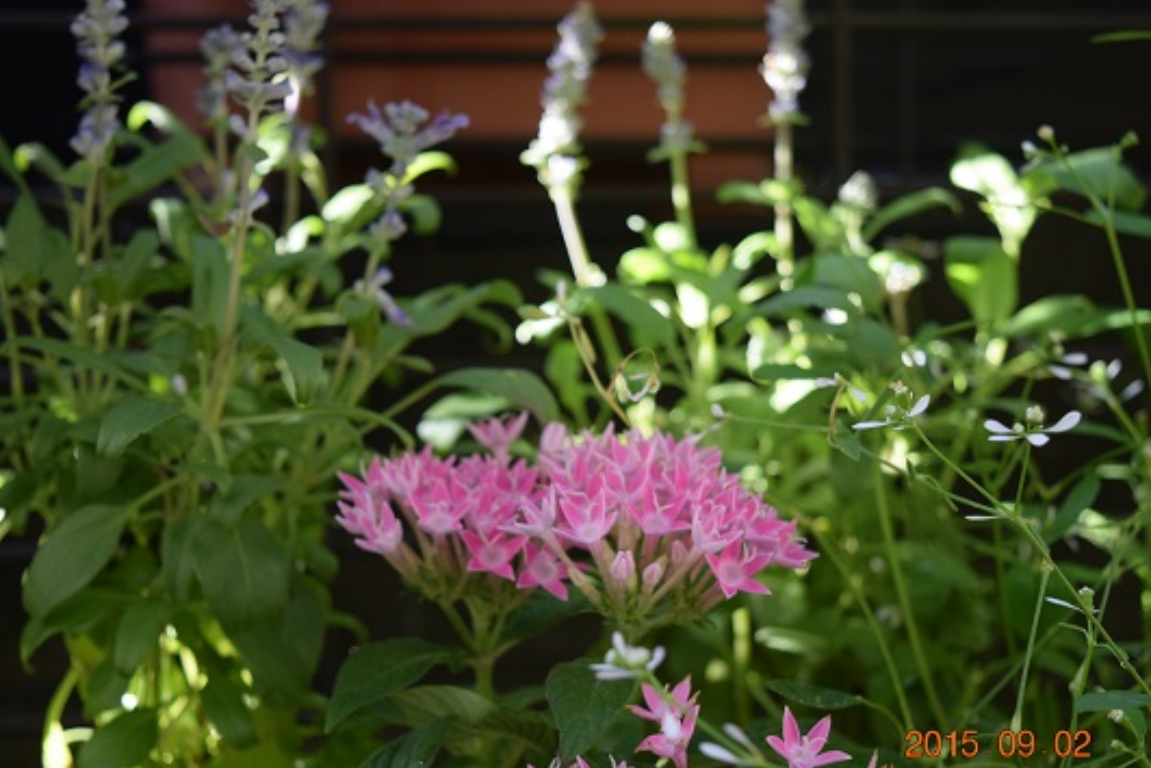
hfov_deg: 26.0
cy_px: 375
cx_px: 564
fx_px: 2494
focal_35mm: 78
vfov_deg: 17.5
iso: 450
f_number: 5.6
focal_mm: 46
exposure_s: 1/125
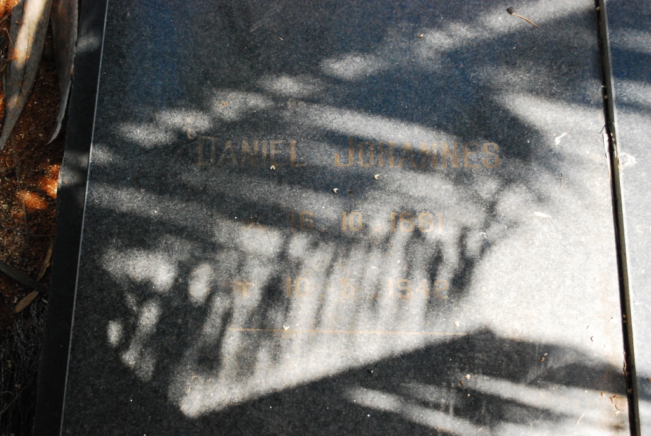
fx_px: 787
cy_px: 218
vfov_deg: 30.9
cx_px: 326
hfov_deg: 44.9
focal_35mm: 44
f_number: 4.8
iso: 1600
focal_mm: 29
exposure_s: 1/2000
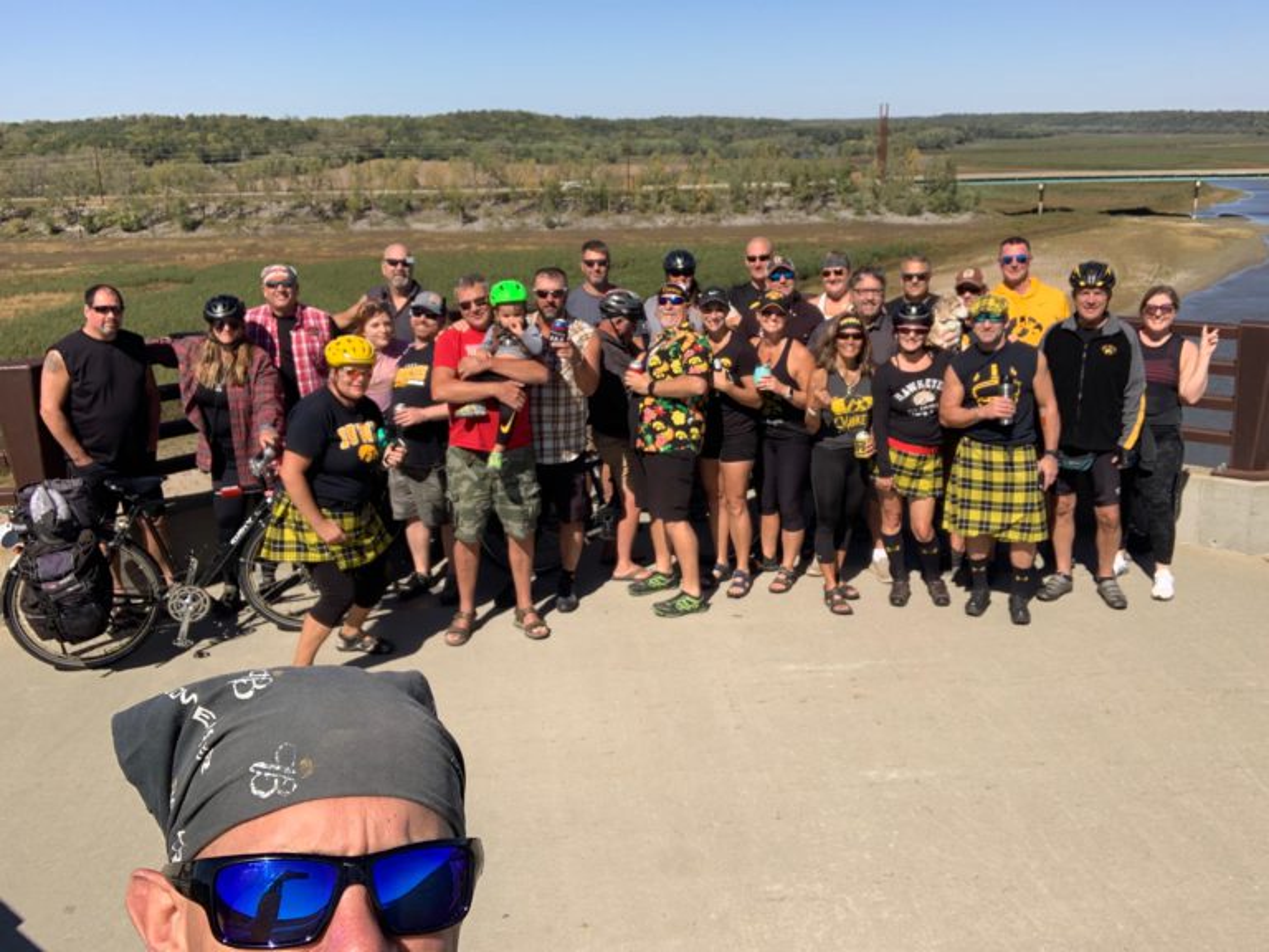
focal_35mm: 32
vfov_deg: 44.2
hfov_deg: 56.8
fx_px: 1173
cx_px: 634
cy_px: 476
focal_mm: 2.87
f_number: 2.2
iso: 16
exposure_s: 1/1022
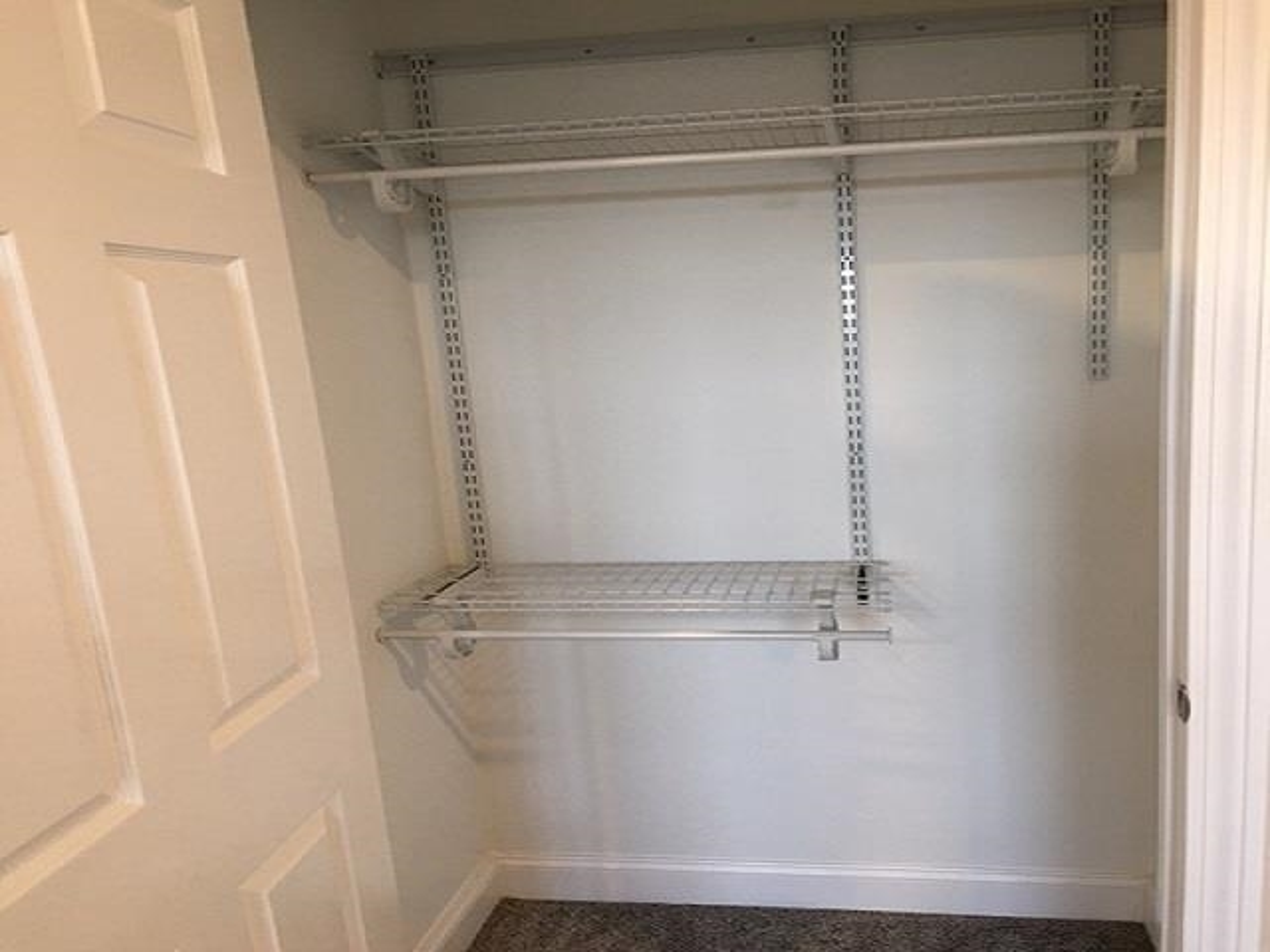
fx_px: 1064
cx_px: 635
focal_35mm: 29
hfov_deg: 61.7
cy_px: 476
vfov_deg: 48.2
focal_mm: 4.15
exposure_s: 1/15
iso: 40
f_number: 2.2
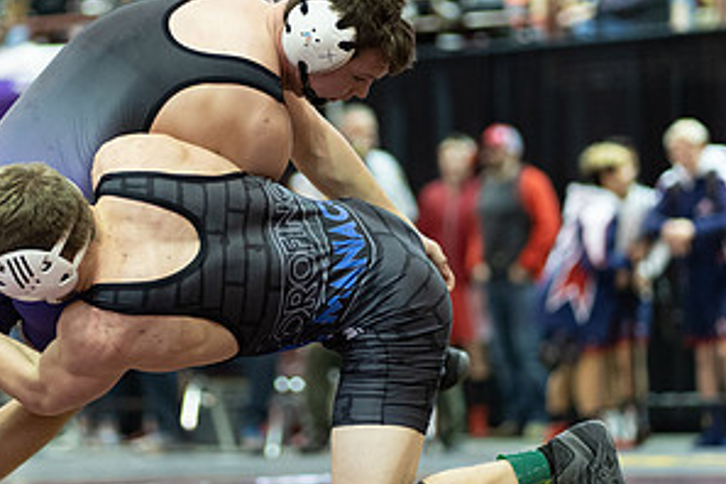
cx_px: 303
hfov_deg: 12.4
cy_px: 199
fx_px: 3347
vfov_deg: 8.3
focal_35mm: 166
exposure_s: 1/500
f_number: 1.8
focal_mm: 85
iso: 3200
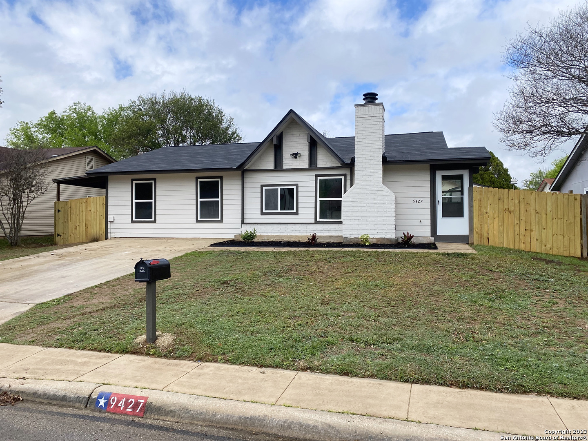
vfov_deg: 53.1
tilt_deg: -1.3
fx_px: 442
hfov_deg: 67.3
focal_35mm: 26
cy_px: 220
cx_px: 294
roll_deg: +0.2
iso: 32
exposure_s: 1/3610
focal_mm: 4.25
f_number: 1.8
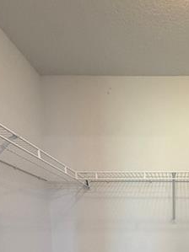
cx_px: 179
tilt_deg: -7.2
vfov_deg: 42.0
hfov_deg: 36.5
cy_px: 270
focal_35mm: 36
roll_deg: +0.4
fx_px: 262
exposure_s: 1/60
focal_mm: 2.22
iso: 400
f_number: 2.2
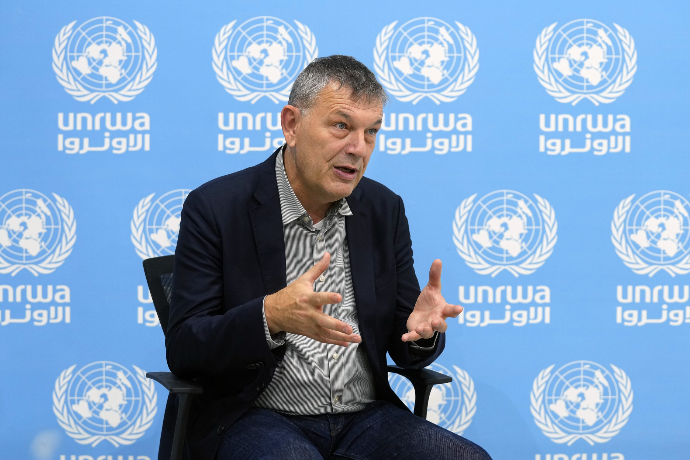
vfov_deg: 19.5
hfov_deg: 28.8
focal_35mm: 70
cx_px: 345
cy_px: 230
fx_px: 1342
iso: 1600
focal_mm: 70
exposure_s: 1/200
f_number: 4
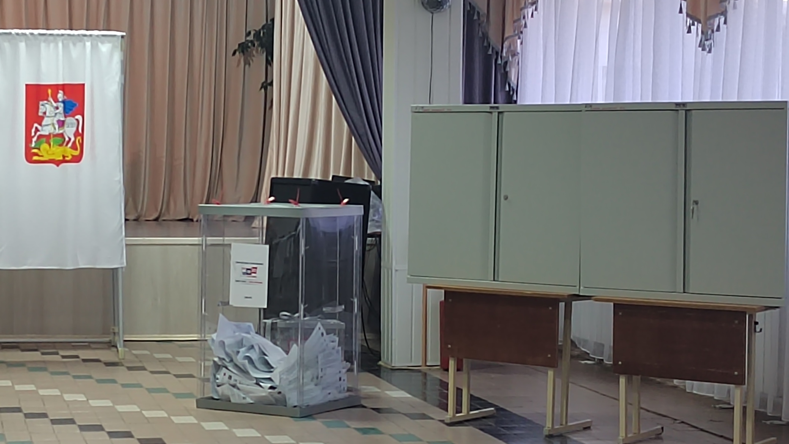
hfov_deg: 23.5
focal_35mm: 90
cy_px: 231
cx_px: 258
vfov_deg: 13.4
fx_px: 1883
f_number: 1.9
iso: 1938
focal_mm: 5.52
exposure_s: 1/50
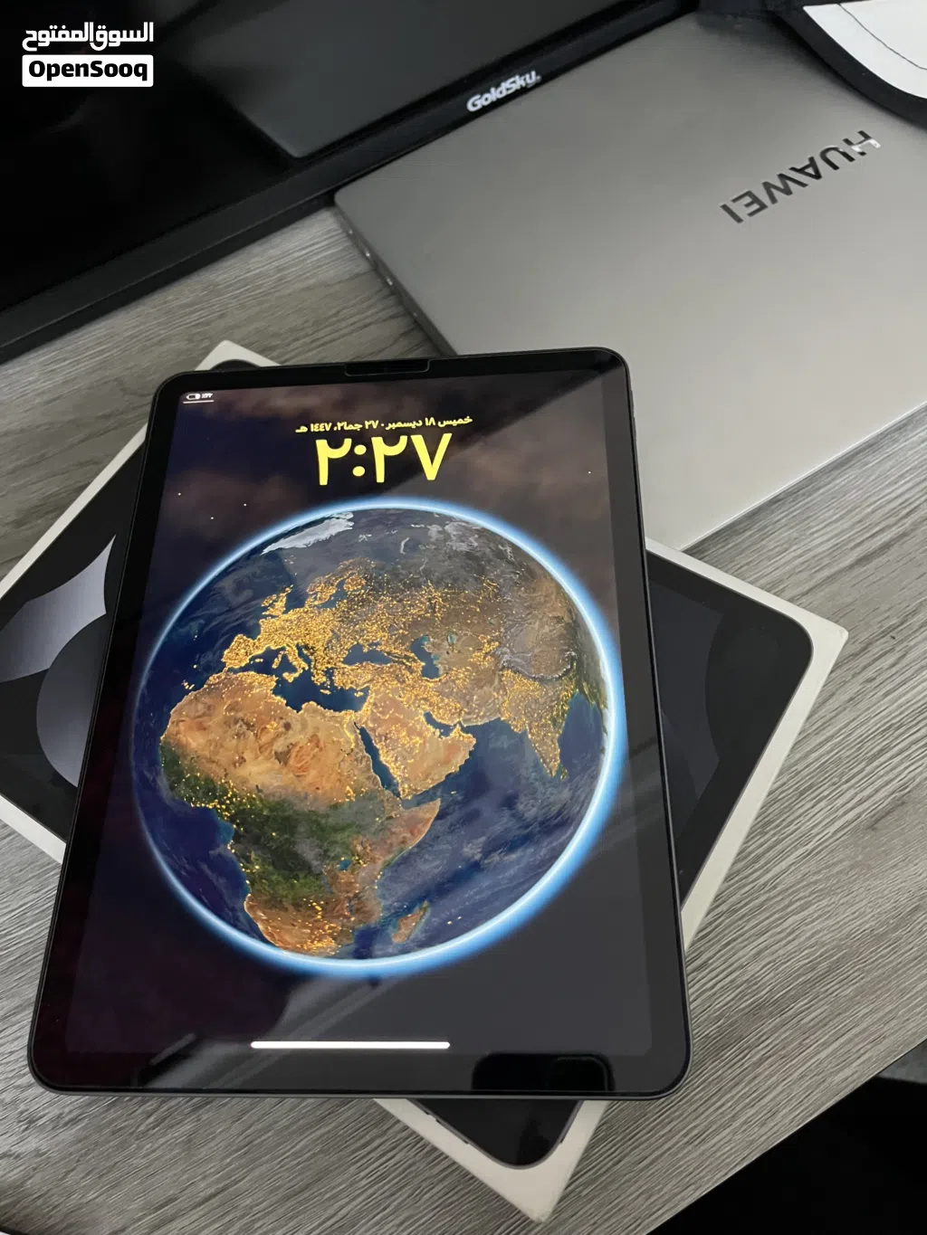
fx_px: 928
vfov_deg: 67.3
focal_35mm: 26
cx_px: 464
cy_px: 618
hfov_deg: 53.1
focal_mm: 5.1
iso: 640
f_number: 1.6
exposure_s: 1/37
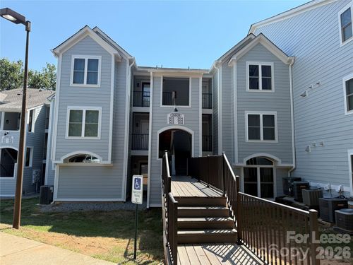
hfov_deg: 71.6
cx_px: 176
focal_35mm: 24
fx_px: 245
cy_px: 132
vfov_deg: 56.8
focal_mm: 6.76
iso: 100
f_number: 1.78
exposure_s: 1/1949
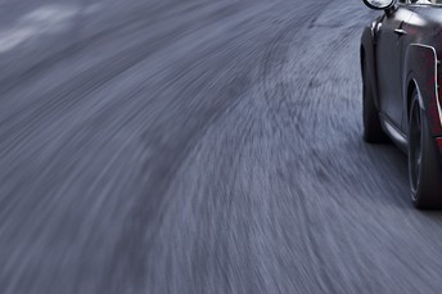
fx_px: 1534
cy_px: -78
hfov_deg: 16.1
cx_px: 421
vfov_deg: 10.7
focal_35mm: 125
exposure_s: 1/60
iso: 400
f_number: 4
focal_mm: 42
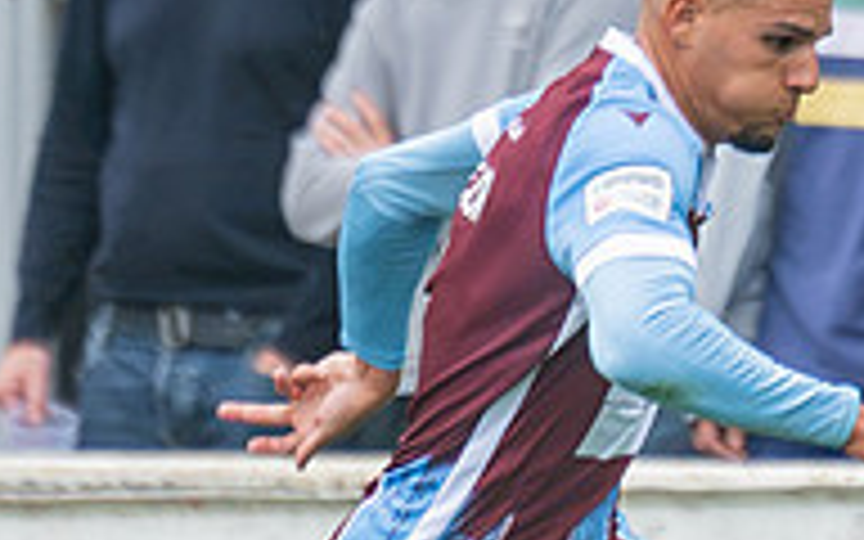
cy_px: 88
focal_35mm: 3046
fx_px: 71724
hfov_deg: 0.7
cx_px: 952
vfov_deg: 0.4
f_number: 2.8
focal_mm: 270
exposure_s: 1/1250
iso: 500
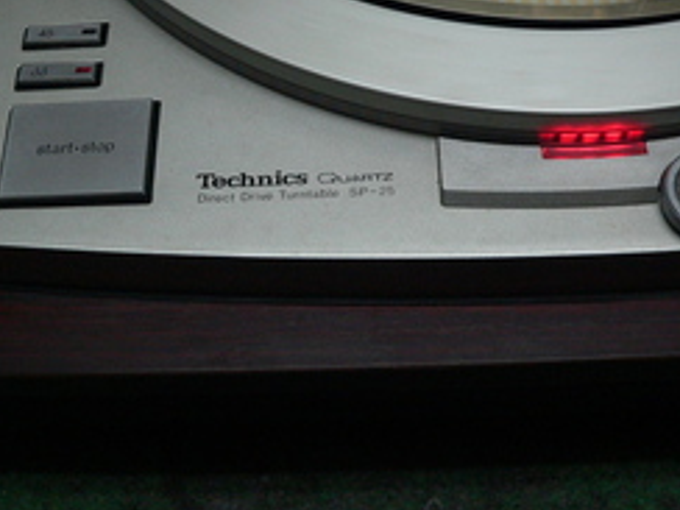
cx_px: 343
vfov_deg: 25.9
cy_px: 152
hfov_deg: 34.3
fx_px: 1100
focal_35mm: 56
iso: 200
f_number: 2.8
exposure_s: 1/60
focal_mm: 6
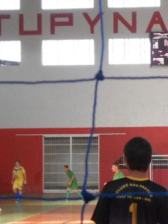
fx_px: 673
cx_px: 164
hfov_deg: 14.0
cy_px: 153
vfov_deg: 18.8
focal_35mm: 104
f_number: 4.5
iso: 400
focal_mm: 9
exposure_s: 1/125
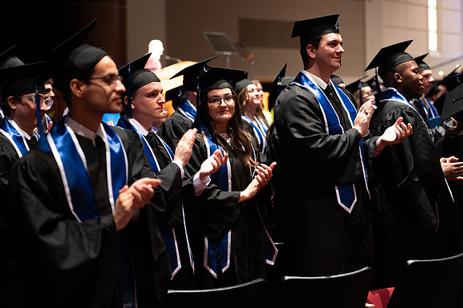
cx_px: 232
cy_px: 146
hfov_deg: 27.4
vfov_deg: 18.5
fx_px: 948
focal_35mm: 74
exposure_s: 1/100
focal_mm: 70
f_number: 2.8
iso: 2000
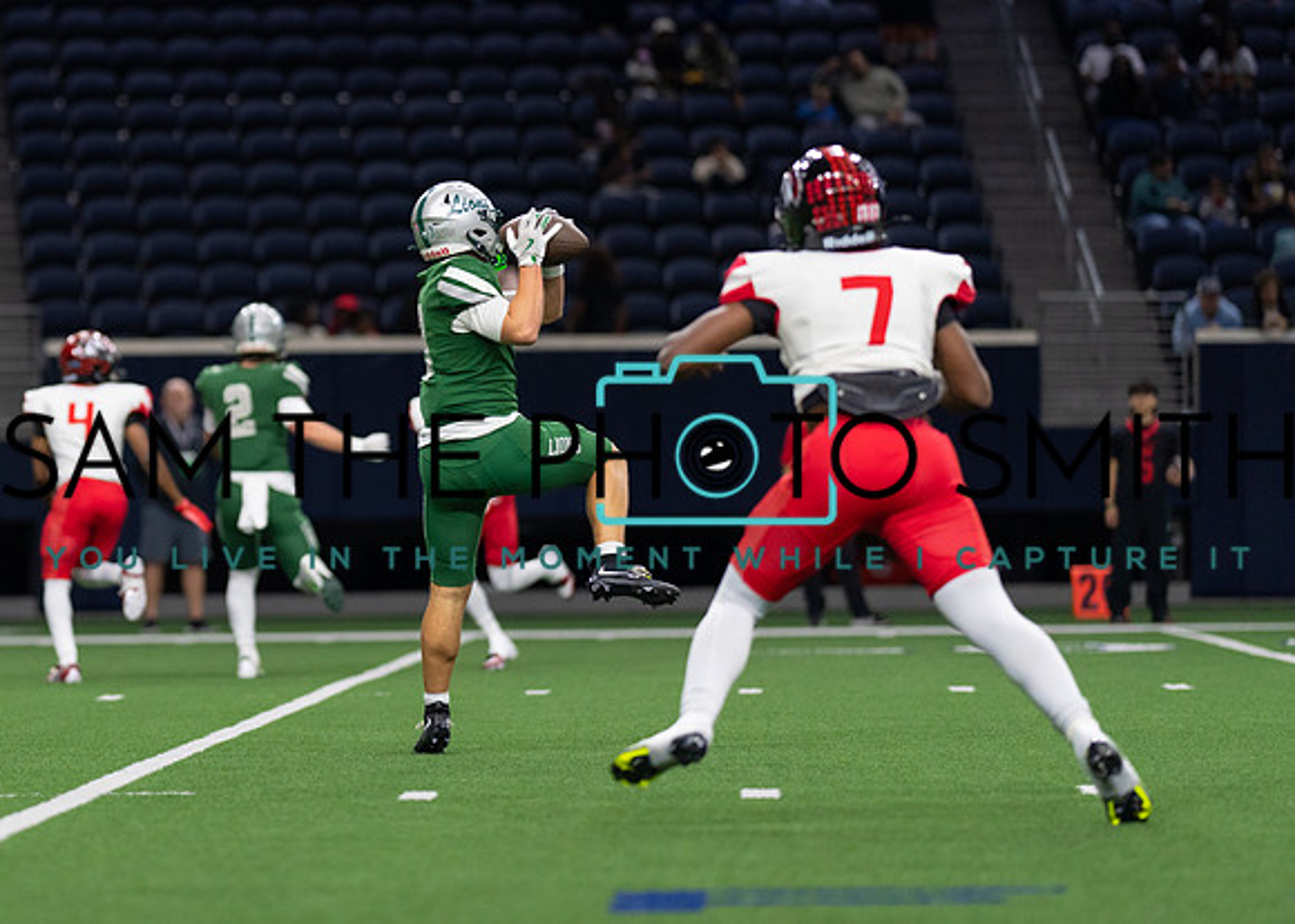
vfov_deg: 6.6
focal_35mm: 219
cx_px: 250
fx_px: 8066
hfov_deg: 9.2
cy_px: 311
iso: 1000
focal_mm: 135
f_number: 1.8
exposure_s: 1/1600
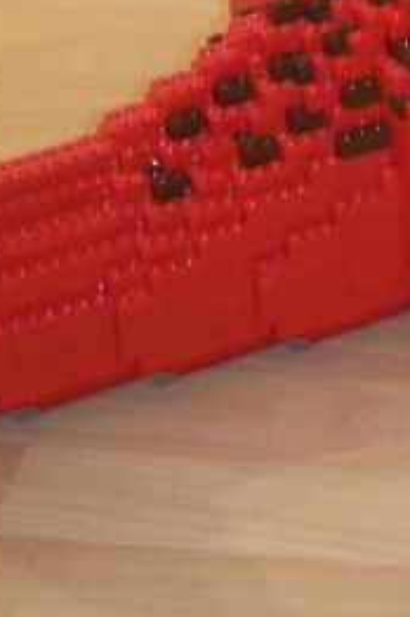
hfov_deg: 7.7
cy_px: -476
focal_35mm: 175
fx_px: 2997
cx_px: 530
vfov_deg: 11.0
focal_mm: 7.1
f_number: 2.9
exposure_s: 1/2
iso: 140
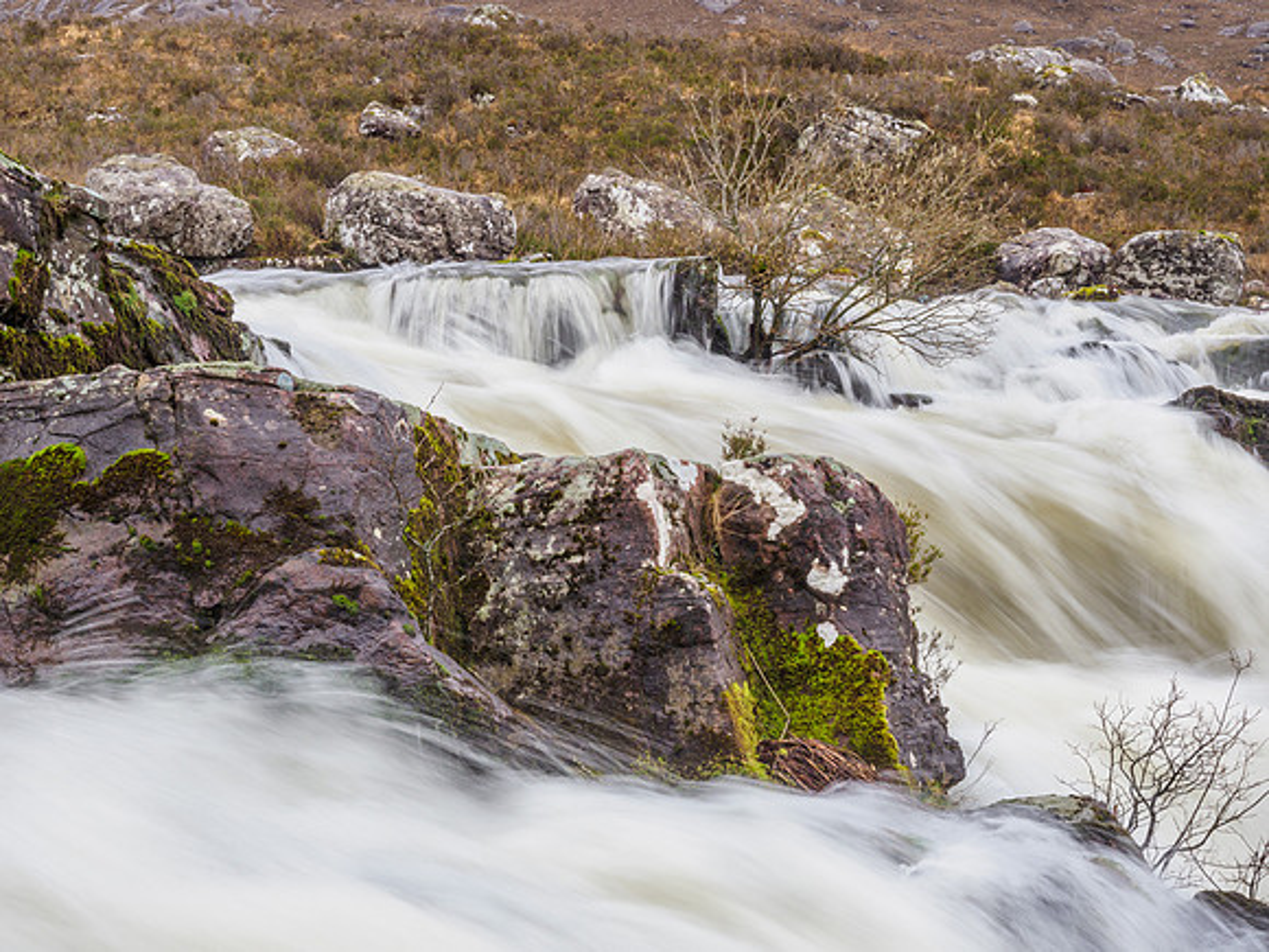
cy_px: 476
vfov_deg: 18.4
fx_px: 2933
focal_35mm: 80
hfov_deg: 24.4
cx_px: 634
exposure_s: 1/13
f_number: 16
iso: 200
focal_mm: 40
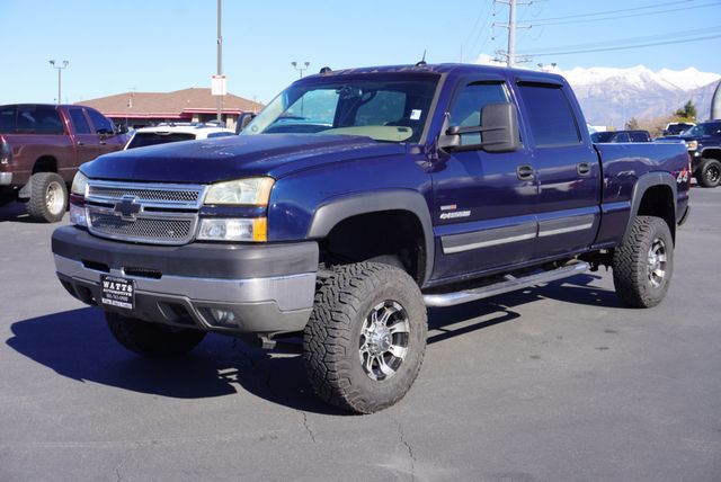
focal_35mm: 42
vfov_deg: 32.0
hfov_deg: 46.4
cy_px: 241
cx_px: 360
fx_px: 842
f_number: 8
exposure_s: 1/160
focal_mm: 28
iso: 100
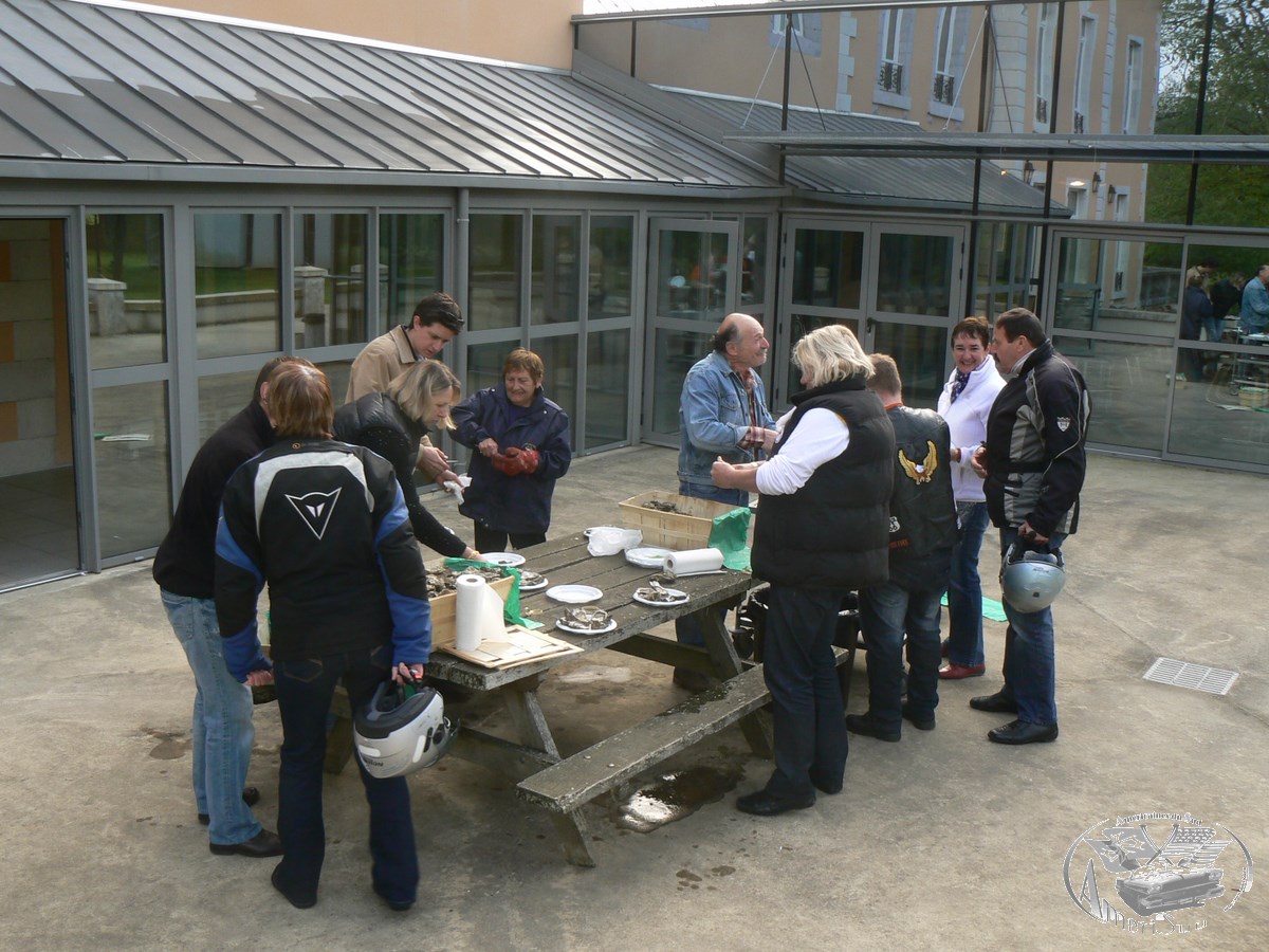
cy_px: 476
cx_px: 634
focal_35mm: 36
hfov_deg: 51.4
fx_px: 1320
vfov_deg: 39.7
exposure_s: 1/80
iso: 80
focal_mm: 6
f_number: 4
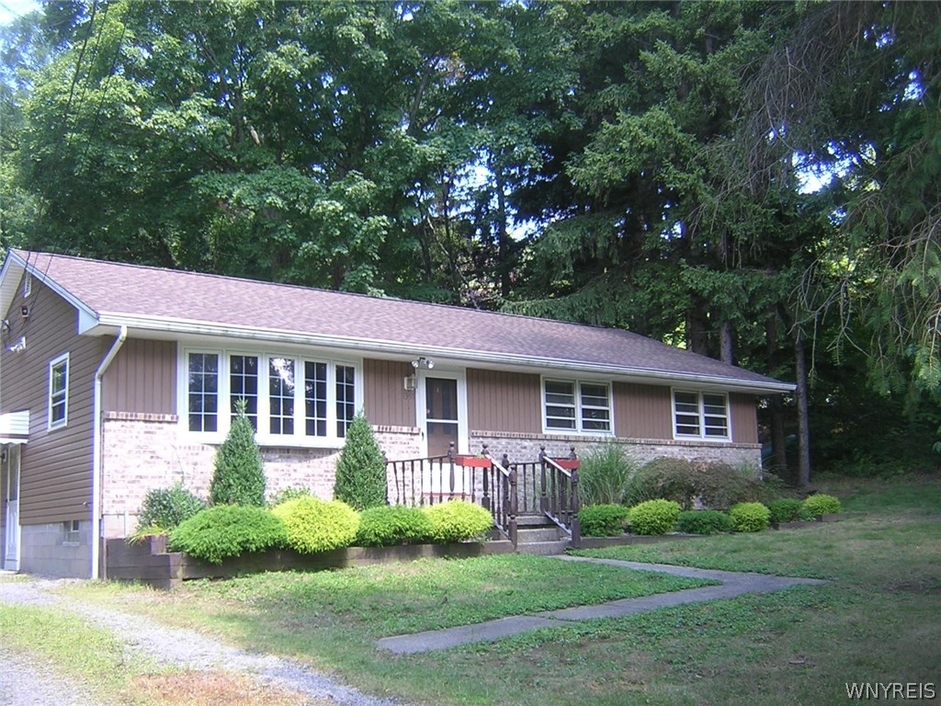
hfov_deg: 51.4
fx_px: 979
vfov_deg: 39.7
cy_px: 353
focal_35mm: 36
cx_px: 470
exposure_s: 1/82.1
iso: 100
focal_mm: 4.7
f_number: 2.6
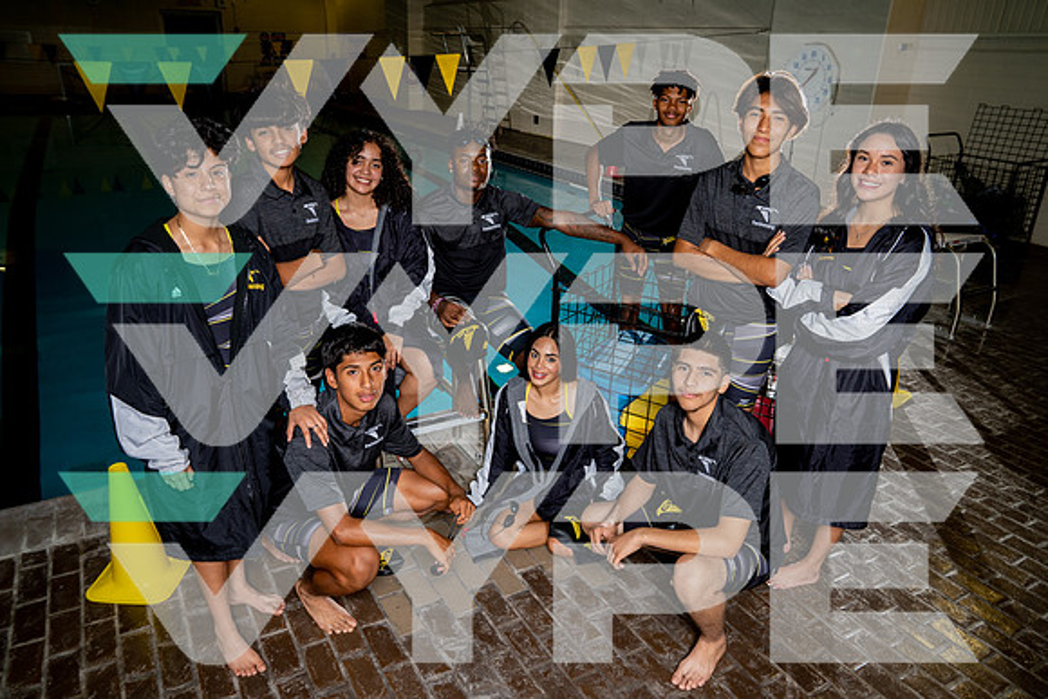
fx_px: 699
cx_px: 524
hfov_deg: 73.7
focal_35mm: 24
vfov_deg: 53.2
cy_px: 350
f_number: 7.1
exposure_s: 1/250
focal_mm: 24
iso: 320
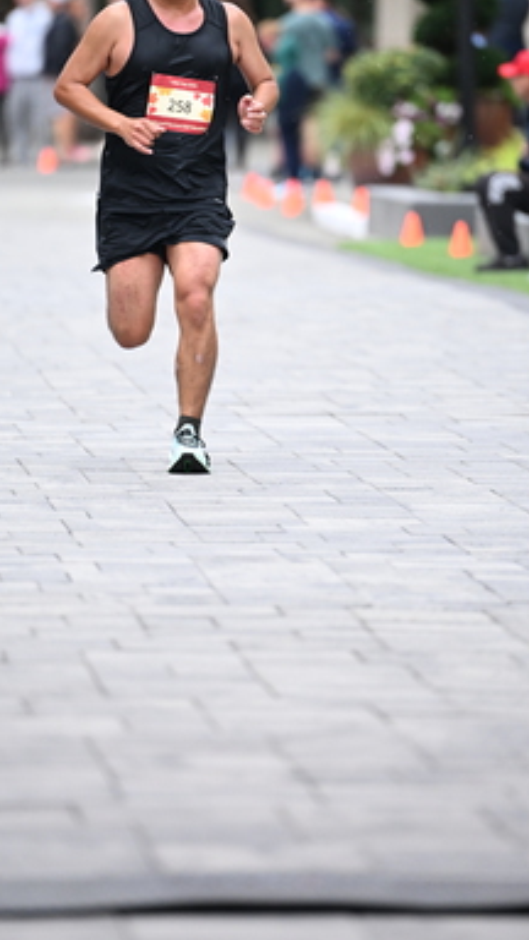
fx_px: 7481
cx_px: 192
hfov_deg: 4.0
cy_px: 338
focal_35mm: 300
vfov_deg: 7.2
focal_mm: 200
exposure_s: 1/1250
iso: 1250
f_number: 2.8
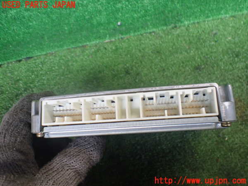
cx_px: 124
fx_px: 215
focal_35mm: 30
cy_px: 93
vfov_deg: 46.8
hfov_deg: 60.0
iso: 640
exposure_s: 1/125
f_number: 2.3
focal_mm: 5.4
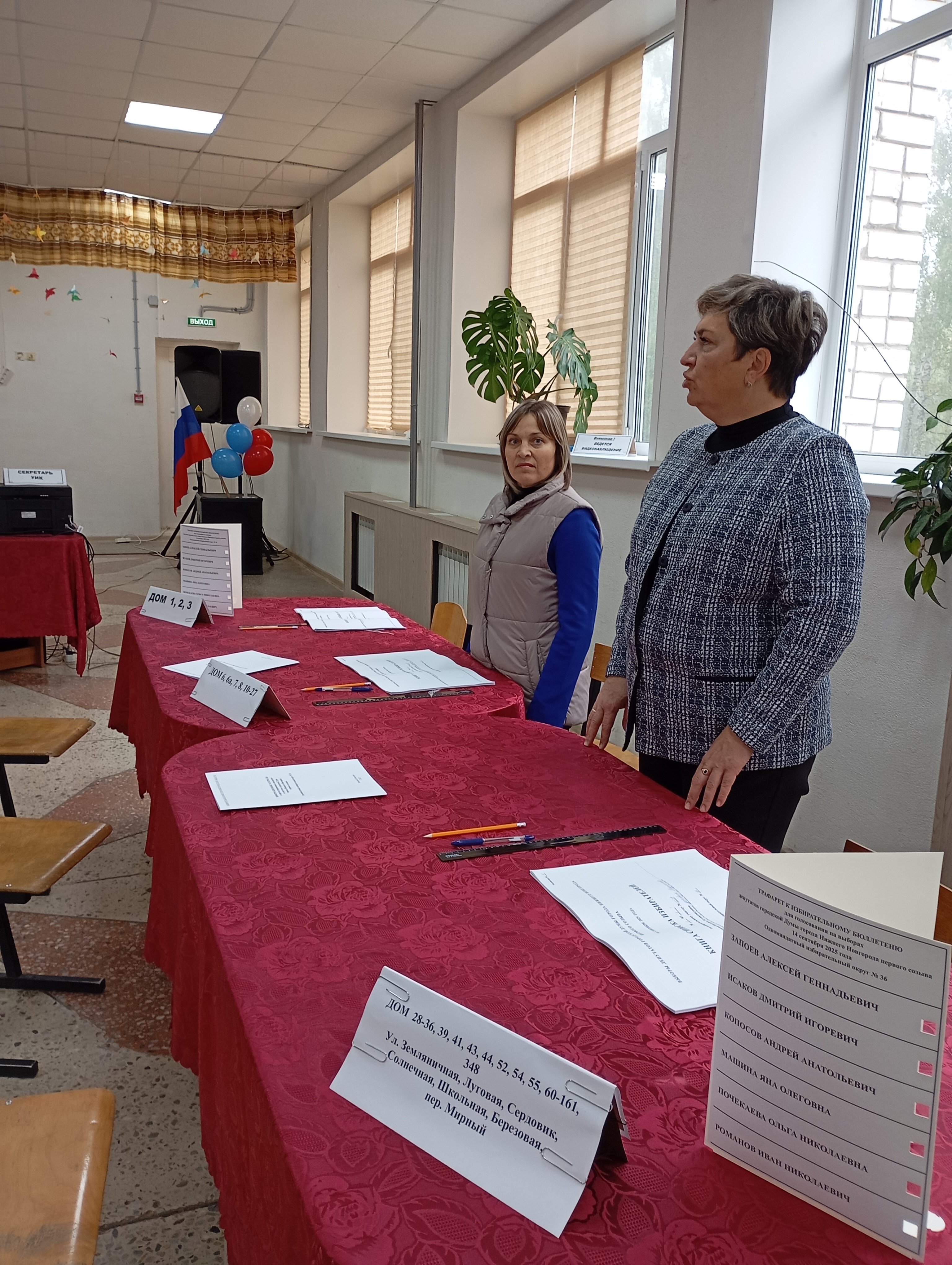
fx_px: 1024
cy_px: 632
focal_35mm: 28
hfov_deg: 49.9
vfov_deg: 63.4
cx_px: 476
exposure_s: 1/50
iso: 364
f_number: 1.8
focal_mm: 4.27
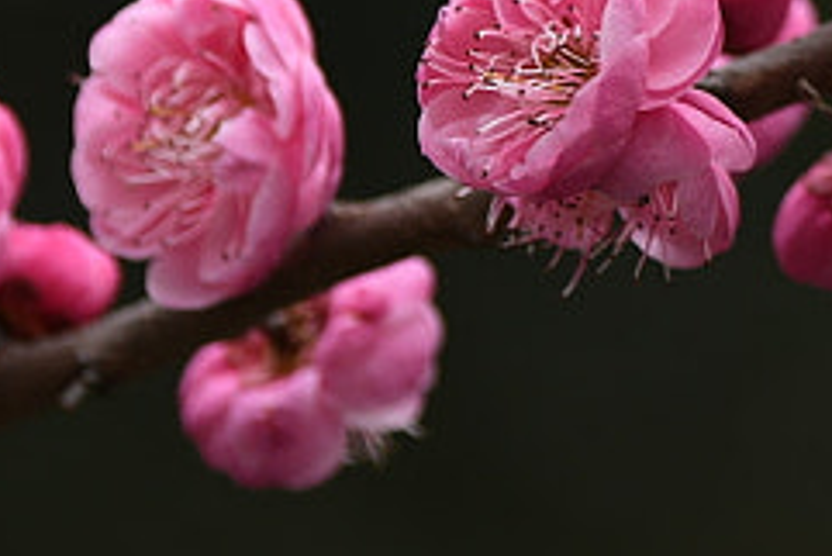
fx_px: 19933
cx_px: 1774
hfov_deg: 2.4
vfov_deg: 1.6
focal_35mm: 862
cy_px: -442
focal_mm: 130
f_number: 2.8
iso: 125
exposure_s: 1/160
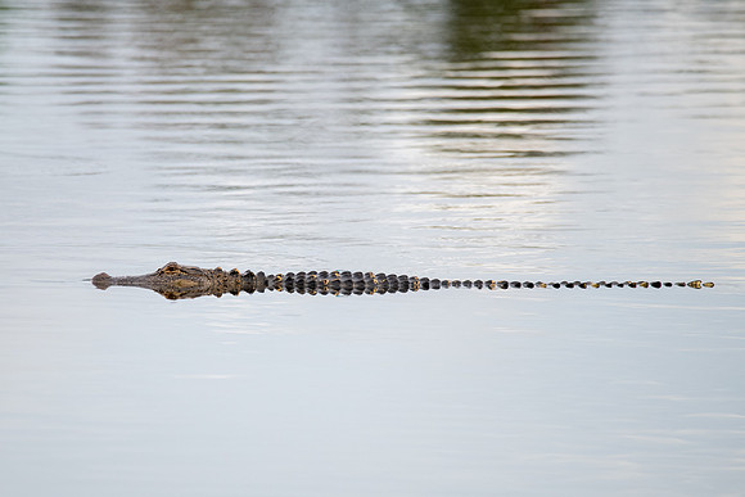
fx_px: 14442
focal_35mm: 698
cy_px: 274
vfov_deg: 2.0
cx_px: 312
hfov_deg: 3.0
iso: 1250
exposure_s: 1/1250
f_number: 8
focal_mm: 600
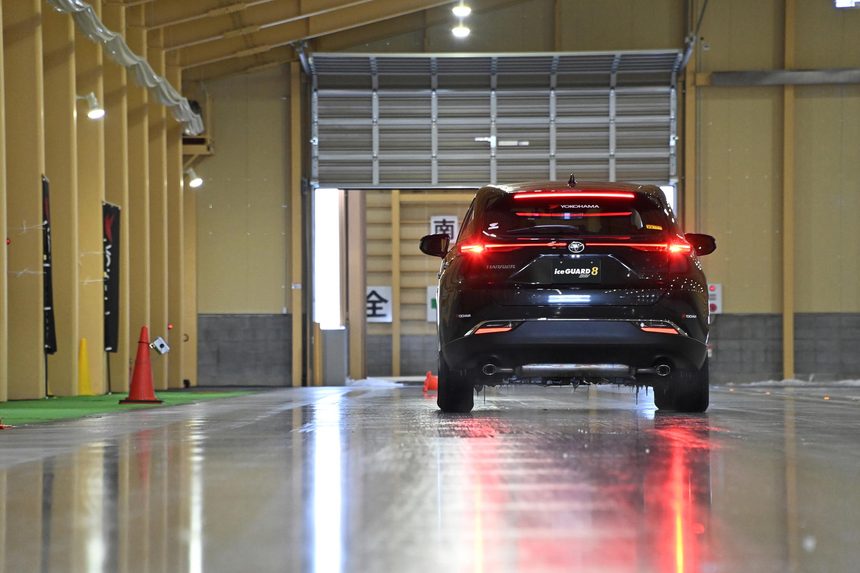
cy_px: 286
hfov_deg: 8.2
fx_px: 5972
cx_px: 430
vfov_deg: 5.5
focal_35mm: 250
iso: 6400
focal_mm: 250
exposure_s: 1/250
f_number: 8
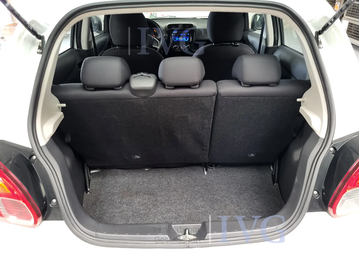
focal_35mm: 26
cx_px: 180
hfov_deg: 67.3
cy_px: 135
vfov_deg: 53.1
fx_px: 270
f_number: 1.8
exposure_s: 1/33.3
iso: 500
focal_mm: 5.4
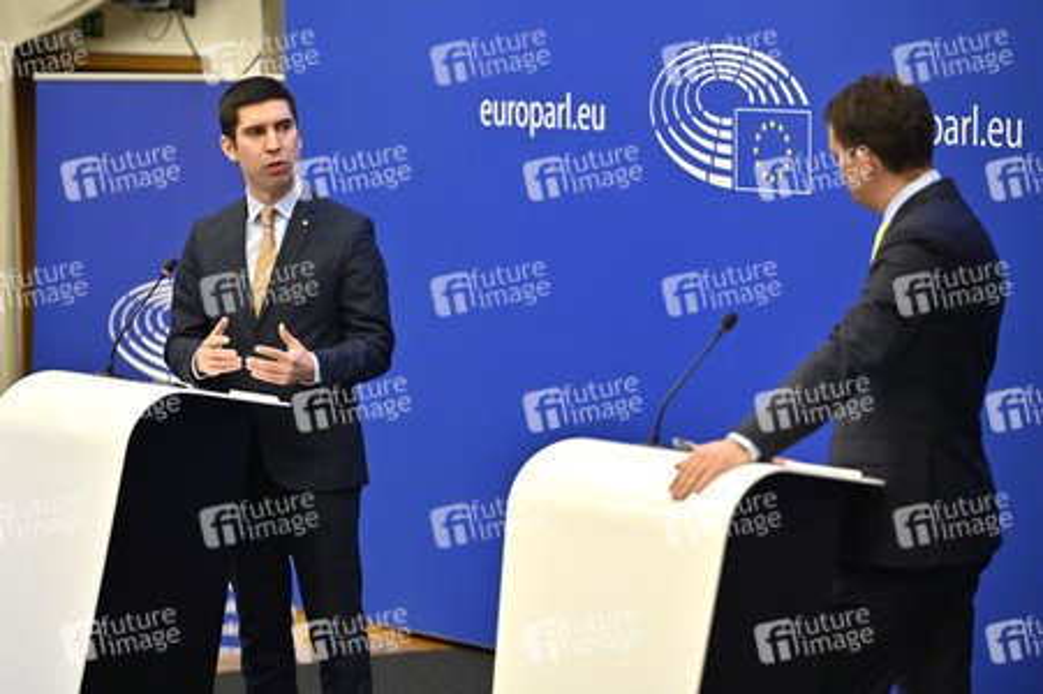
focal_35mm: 145
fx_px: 4198
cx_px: 522
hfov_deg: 14.2
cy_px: 347
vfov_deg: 9.4
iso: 1600
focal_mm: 145
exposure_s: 1/400
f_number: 2.8
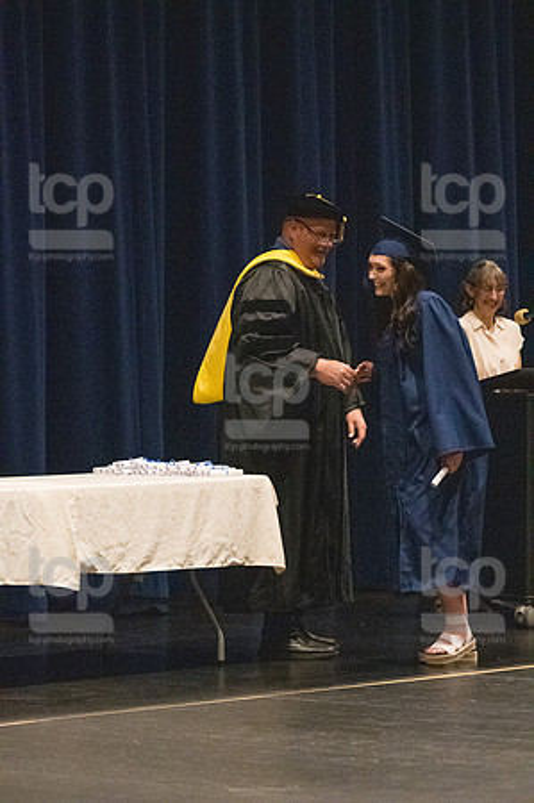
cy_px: 402
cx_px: 267
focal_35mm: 187
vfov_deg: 11.0
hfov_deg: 7.3
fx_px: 4170
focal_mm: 125
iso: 10000
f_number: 3.2
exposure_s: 1/400
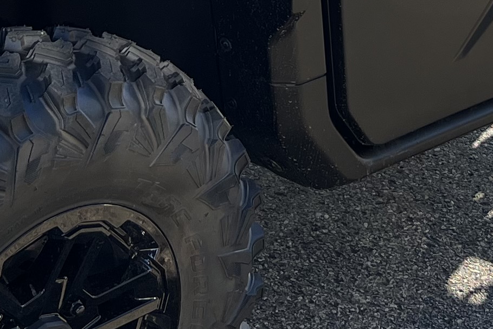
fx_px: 1643
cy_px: -217
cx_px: 173
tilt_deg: -15.0
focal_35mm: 120
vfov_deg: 10.8
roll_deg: +0.8
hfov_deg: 17.0
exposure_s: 1/827
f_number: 1.6
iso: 50
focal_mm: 5.1
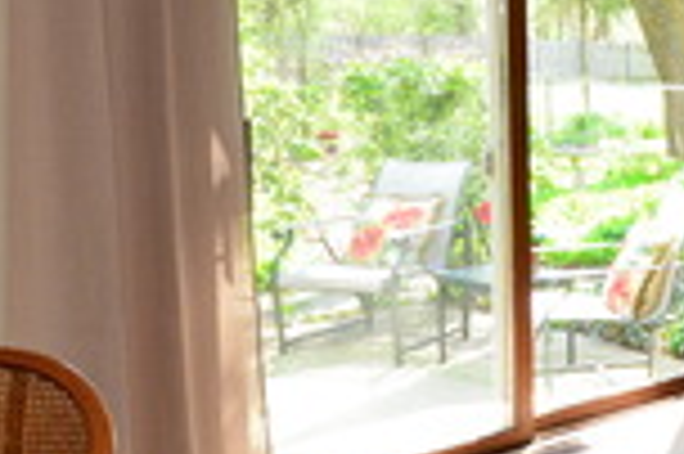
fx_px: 1196
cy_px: 144
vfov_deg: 21.4
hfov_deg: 25.8
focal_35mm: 63
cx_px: 958
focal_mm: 10
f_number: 7.1
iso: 800
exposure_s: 1/60
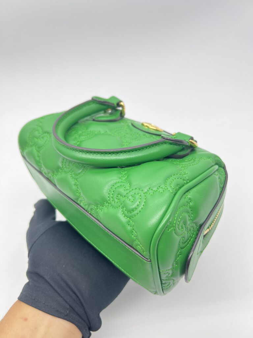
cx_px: 126
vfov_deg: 67.3
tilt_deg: -42.5
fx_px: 253
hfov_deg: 53.1
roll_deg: +9.7
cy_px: 169
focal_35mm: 26
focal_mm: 5.7
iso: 125
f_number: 1.5
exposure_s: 1/100
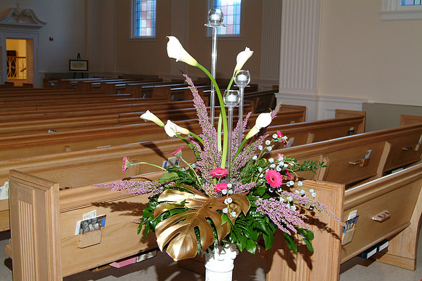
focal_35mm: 42
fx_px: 492
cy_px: 140
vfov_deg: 31.9
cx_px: 211
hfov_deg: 46.4
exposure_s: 1/60
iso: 400
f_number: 5.6
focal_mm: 28
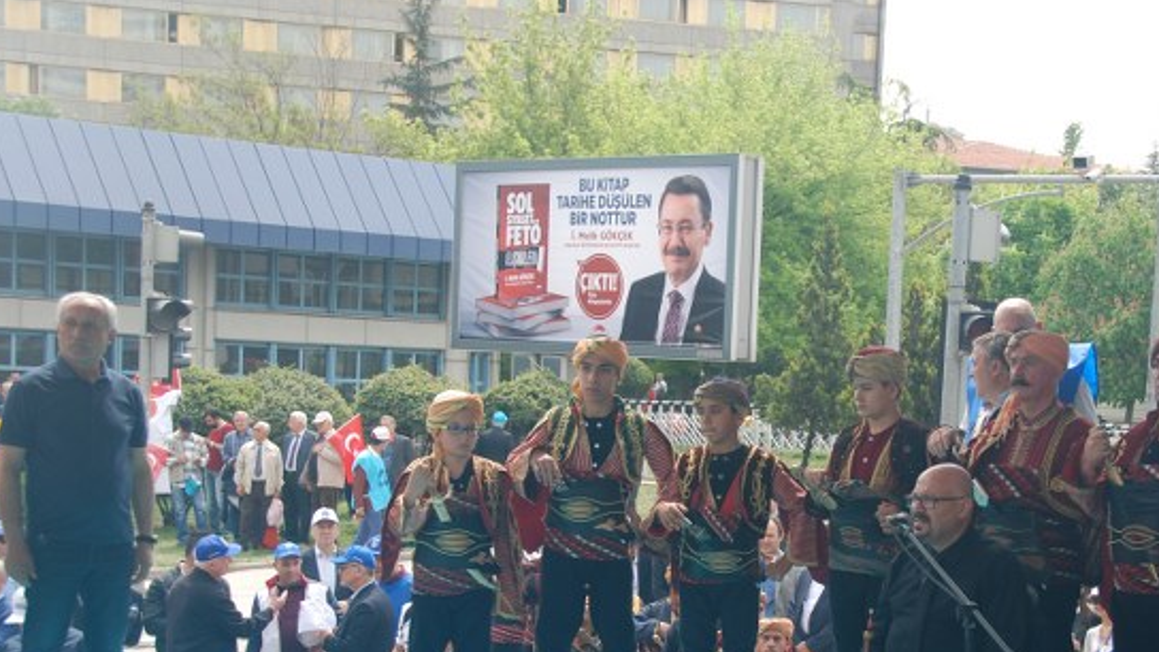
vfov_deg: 16.2
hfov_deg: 28.4
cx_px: 790
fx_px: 2274
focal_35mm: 74
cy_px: 520
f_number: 5.6
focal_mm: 32
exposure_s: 1/125
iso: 100
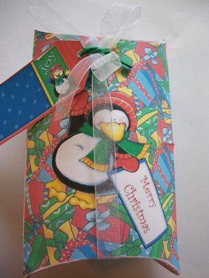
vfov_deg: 52.6
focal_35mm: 35
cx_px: 104
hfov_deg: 40.7
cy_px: 139
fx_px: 281
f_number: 3.1
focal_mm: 6.3
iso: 160
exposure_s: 1/50
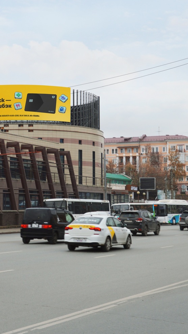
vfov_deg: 27.9
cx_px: 81
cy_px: 168
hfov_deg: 15.9
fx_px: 674
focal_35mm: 76
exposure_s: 1/160
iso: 100
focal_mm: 32
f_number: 6.3
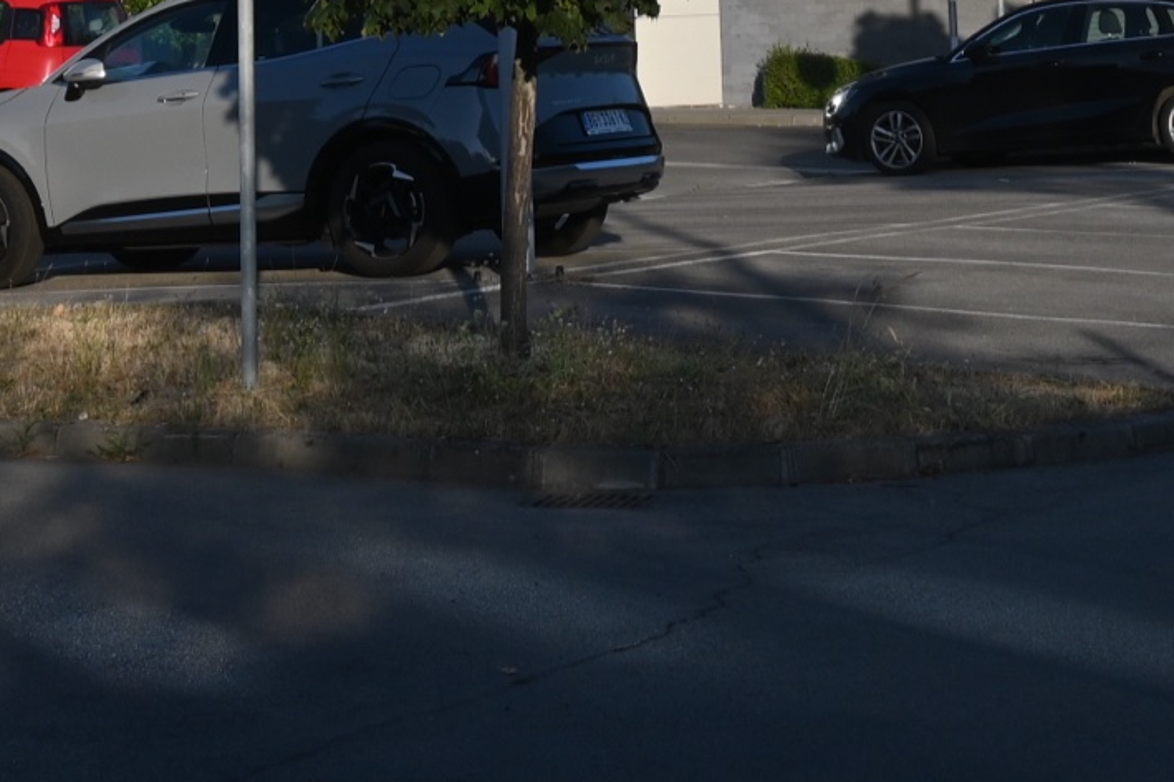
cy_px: -573
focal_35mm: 114
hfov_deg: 18.0
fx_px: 3709
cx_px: 488
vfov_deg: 11.3
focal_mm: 21
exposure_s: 1/400
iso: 100
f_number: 7.1
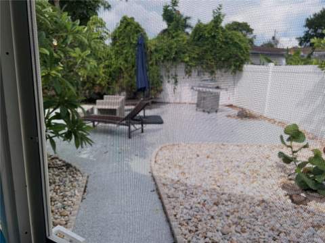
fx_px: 244
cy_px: 122
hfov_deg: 67.3
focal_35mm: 26
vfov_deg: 53.1
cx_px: 162
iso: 50
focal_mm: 5.7
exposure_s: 1/3571
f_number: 1.5
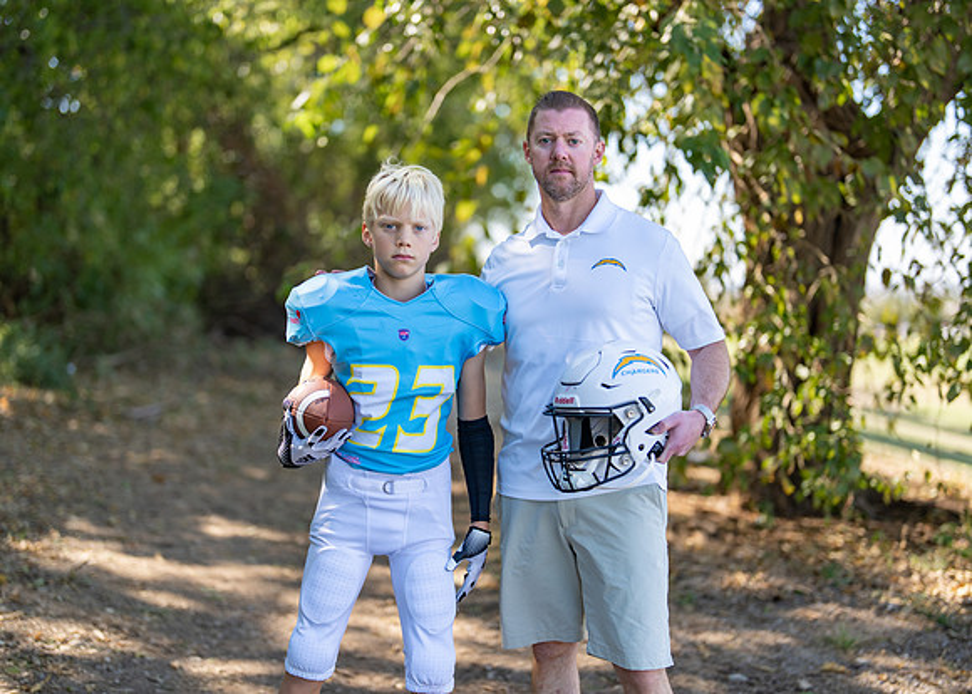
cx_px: 494
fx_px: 1486
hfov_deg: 36.2
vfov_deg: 26.3
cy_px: 345
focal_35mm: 54
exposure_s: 1/1600
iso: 100
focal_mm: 50
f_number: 1.2
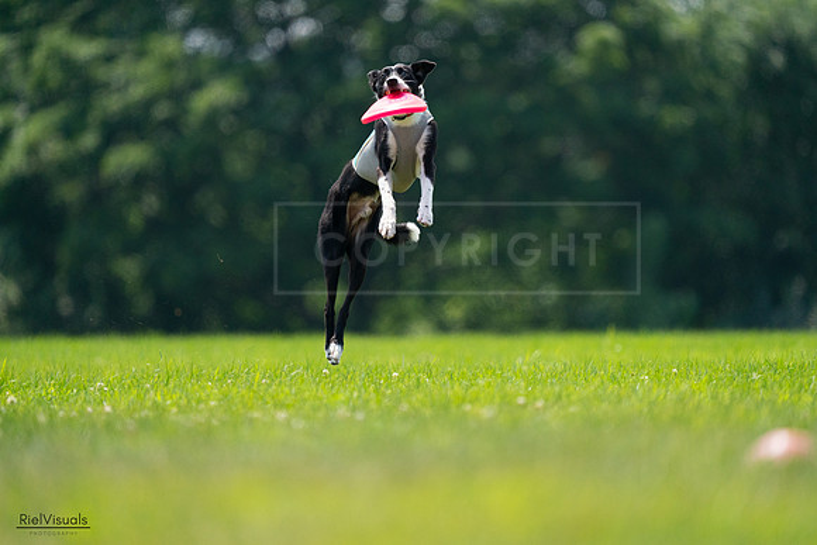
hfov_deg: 3.4
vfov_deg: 2.3
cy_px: 272
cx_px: 408
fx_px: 13619
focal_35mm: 600
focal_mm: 600
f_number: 6.3
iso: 2000
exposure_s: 1/4000
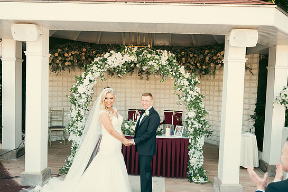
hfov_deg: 57.2
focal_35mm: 33
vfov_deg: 40.0
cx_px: 144
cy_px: 101
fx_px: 264
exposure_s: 1/250
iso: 320
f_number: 3.5
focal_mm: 31
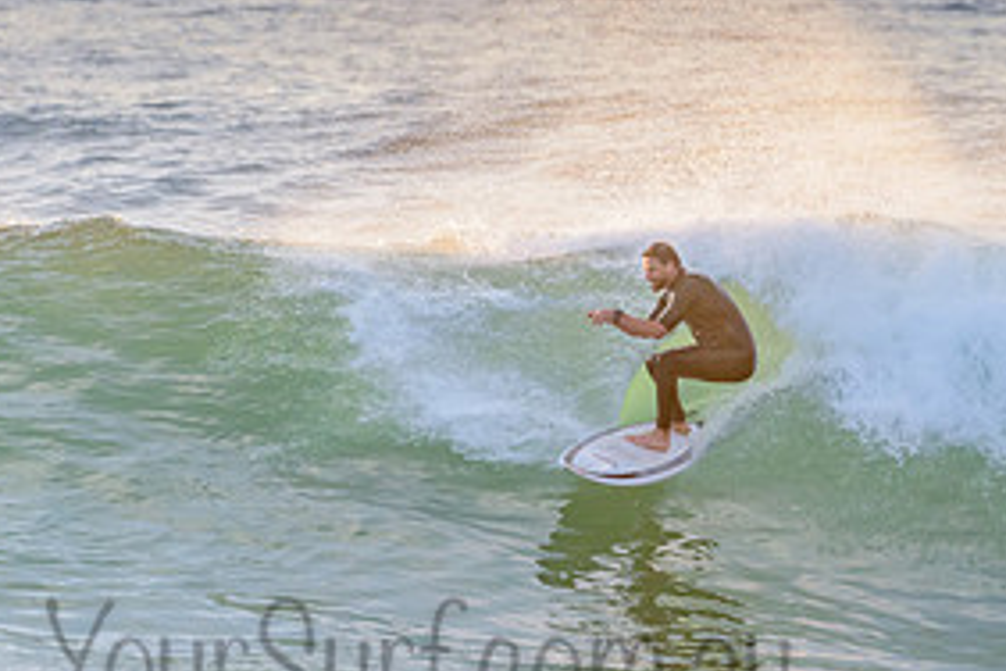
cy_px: 470
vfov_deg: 1.1
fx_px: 35263
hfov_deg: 1.6
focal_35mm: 1262
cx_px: 647
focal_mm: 500
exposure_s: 1/320
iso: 280
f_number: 5.6
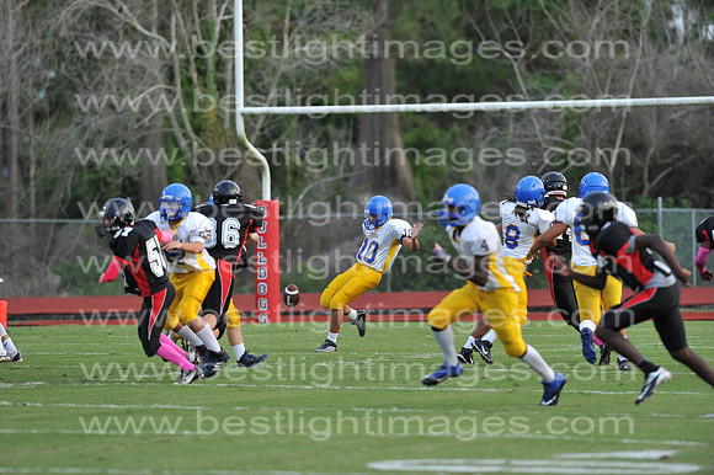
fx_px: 5946
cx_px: 357
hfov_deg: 6.9
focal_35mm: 300
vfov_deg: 4.6
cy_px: 238
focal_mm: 300
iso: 1000
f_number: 4
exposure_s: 1/640
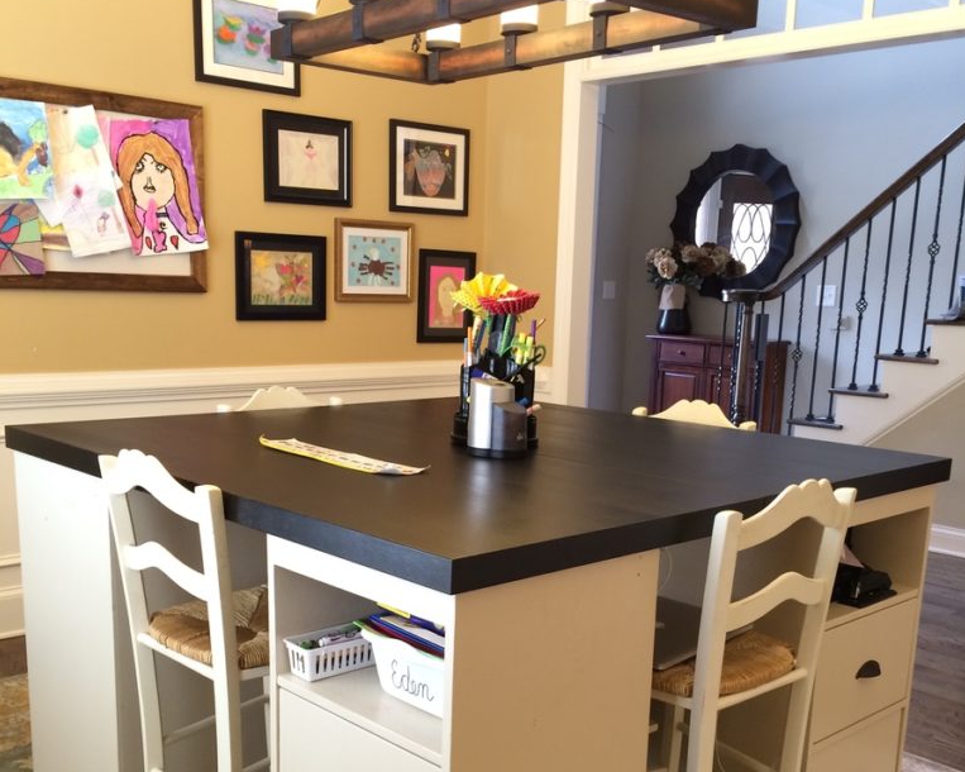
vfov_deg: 38.6
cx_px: 483
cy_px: 529
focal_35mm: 38
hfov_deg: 47.9
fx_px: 1085
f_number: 2.2
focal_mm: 4.15
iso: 160
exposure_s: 1/30
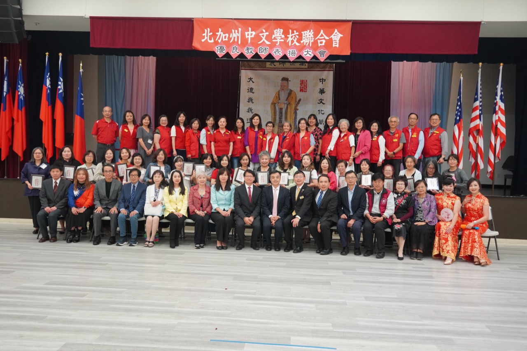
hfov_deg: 61.9
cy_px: 176
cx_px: 264
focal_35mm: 30
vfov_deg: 43.6
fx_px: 439
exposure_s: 1/160
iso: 1250
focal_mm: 20
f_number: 4
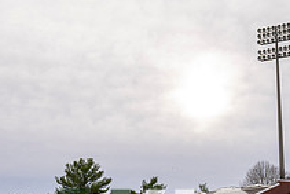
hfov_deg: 21.2
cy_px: 254
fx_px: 774
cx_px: 153
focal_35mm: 96
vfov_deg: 13.7
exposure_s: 1/500
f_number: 2.8
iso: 125
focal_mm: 35
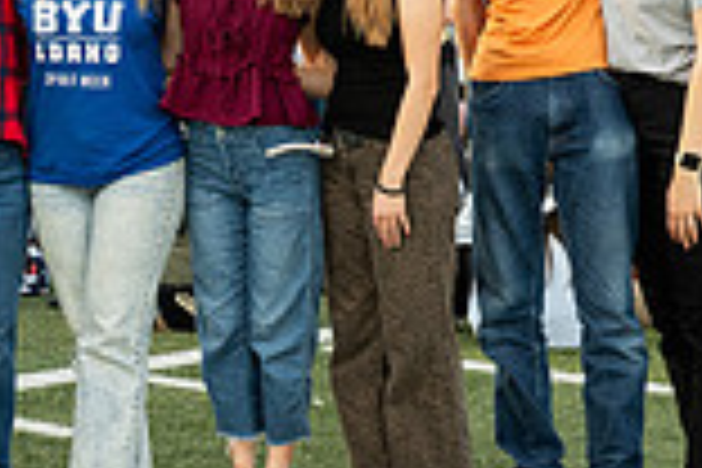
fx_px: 2593
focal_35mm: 133
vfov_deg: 10.3
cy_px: 184
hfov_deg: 14.9
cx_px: -157
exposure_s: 1/320
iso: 250
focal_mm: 31.5
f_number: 4.5
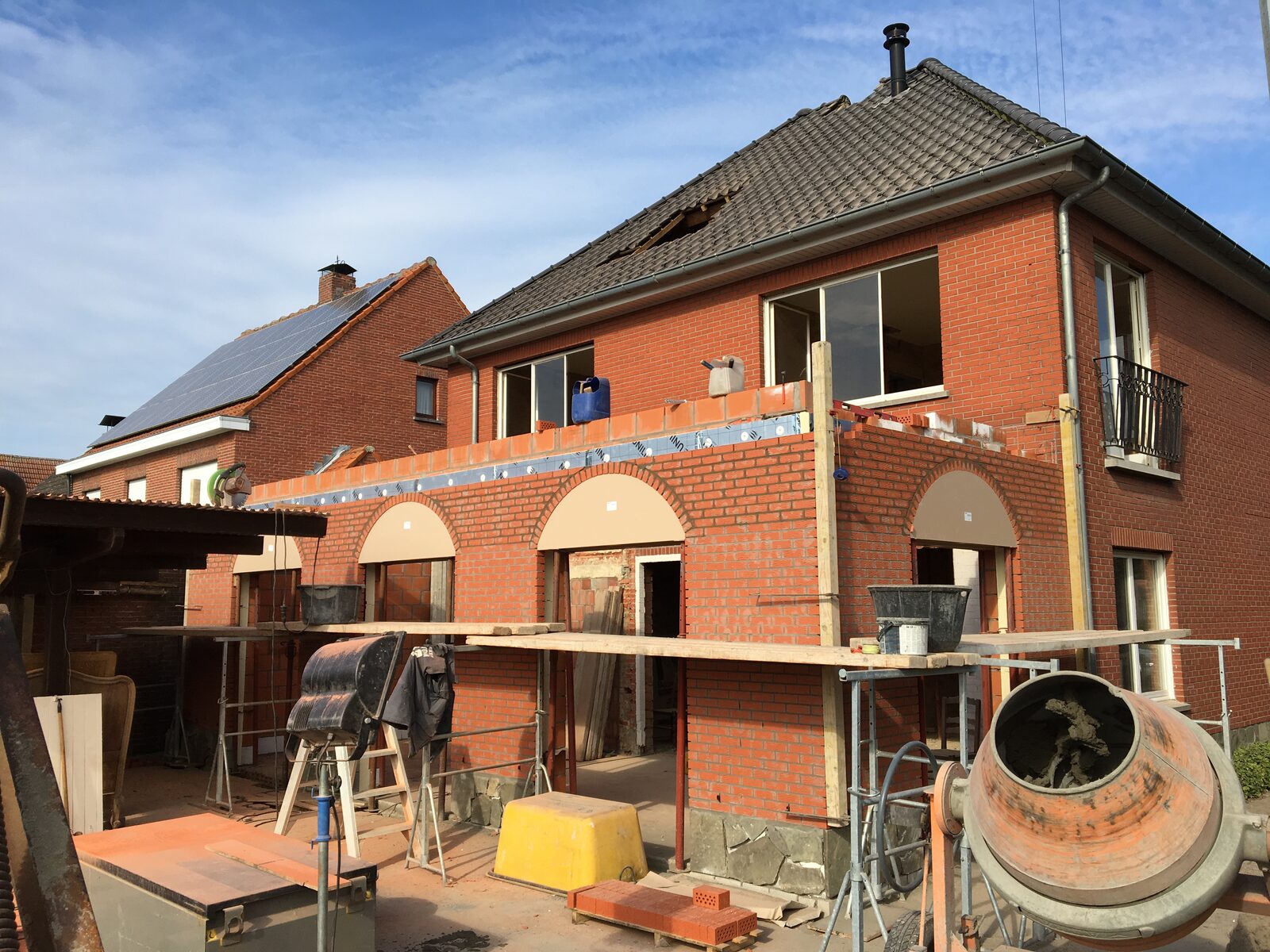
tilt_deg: +6.7
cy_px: 476
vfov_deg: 48.2
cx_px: 635
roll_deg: +0.7
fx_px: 1064
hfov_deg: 61.7
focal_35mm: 29
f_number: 2.2
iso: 25
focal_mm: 4.15
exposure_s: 1/1282
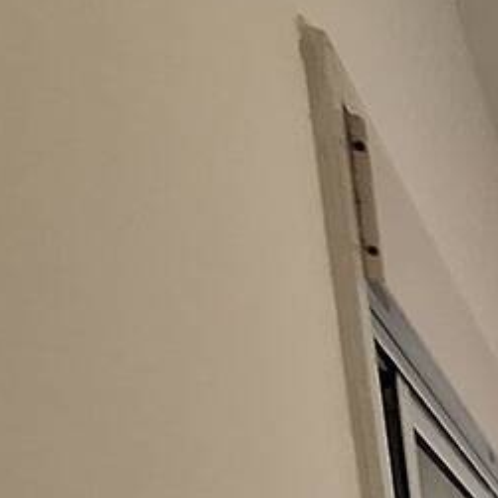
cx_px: 1387
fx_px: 1074
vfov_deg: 18.6
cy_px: 952
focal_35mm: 66
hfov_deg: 12.6
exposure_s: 1/40
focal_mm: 1.74
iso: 125
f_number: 2.2
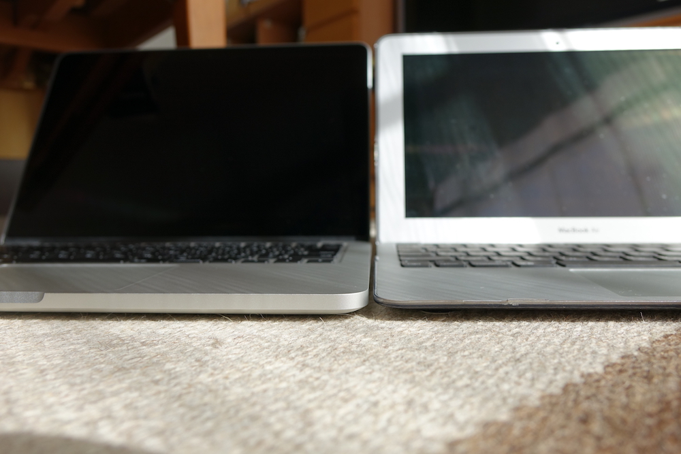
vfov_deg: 46.4
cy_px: 227
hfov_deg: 65.5
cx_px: 340
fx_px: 530
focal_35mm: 28
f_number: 2.8
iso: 125
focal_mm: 10.28
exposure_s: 1/200
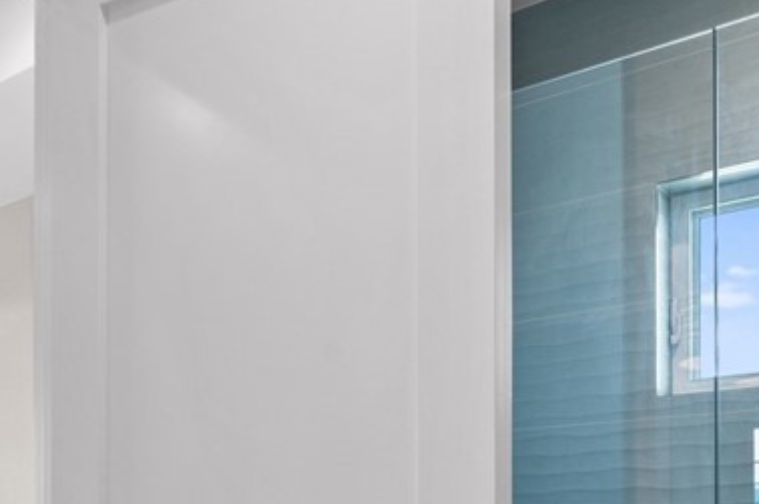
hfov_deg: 42.5
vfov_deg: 26.8
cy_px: 555
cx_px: 464
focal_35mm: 46
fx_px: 969
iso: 200
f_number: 9
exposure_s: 1/2.5
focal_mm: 16
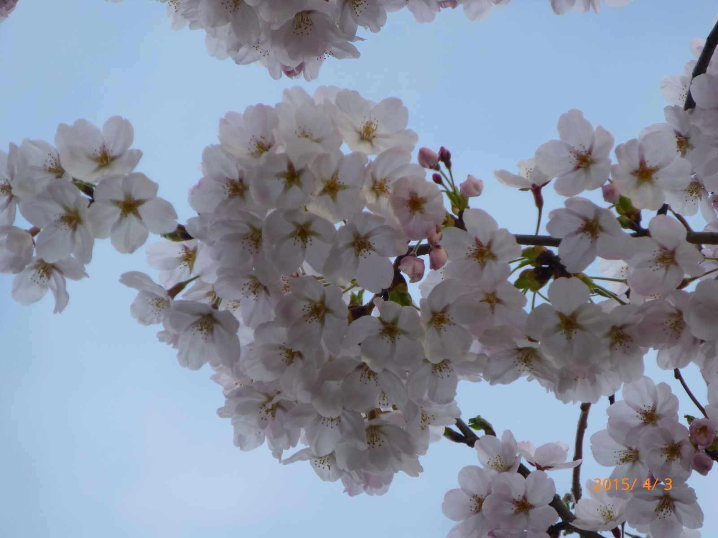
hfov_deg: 5.4
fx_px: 7550
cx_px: 359
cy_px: 269
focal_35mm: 364
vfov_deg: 4.1
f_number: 5.9
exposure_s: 1/125
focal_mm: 65
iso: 100
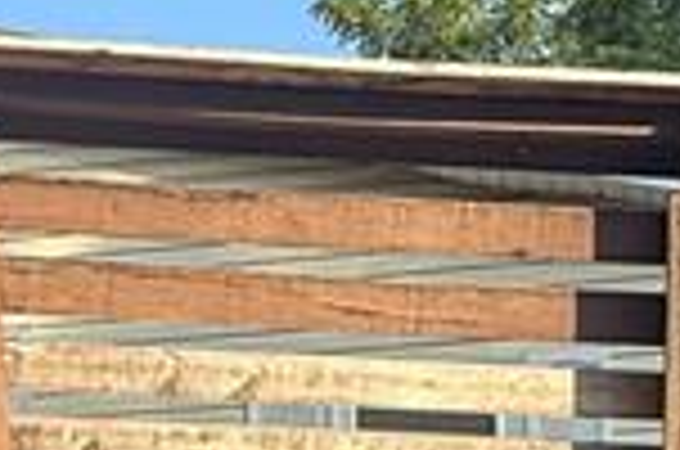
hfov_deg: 20.2
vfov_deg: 13.2
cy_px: 621
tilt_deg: +12.4
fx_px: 1866
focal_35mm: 99
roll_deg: -2.4
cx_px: 45
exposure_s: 1/540
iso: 50
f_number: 2.2
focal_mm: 2.22
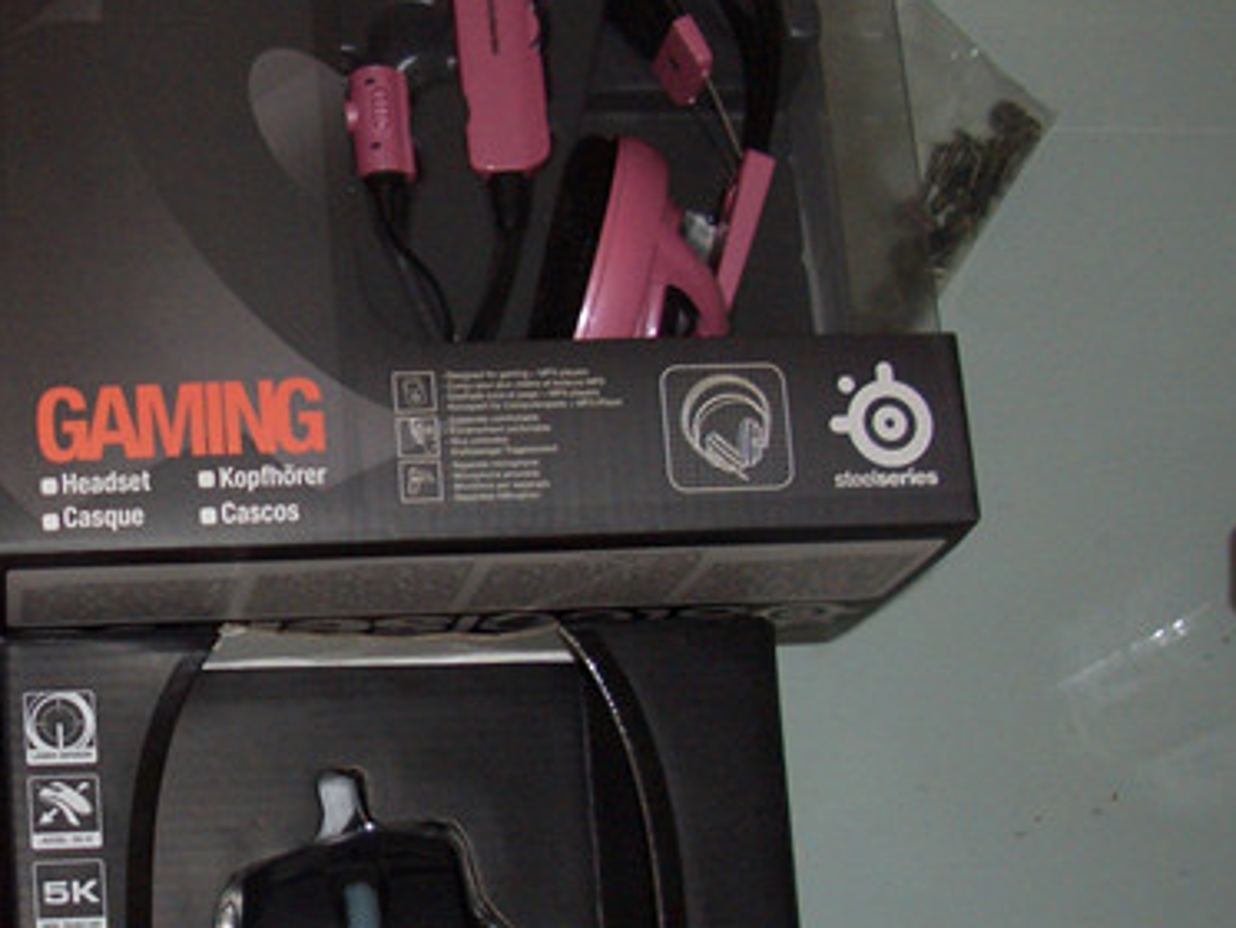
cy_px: 553
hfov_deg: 24.9
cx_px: 50
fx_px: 2679
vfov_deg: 19.6
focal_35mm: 75
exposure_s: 1/60
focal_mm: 5.8
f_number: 2.6
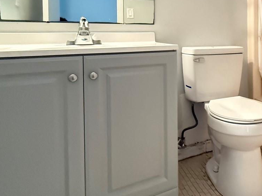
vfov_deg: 44.4
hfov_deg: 53.6
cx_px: 229
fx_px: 227
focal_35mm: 30
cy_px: 38
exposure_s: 1/60
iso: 1000
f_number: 2.2
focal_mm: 2.22
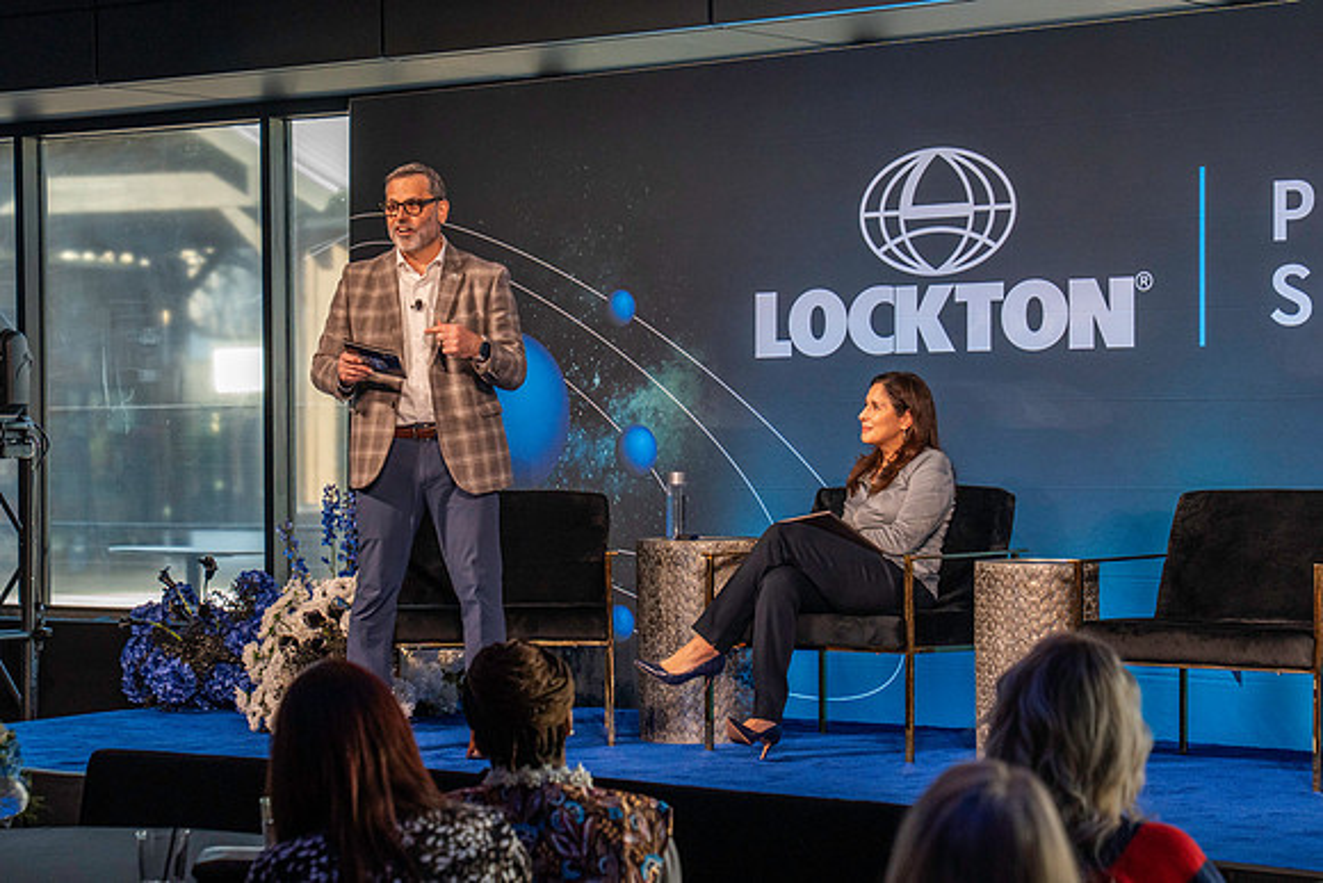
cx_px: 628
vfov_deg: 15.8
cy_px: 419
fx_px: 3183
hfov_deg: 23.5
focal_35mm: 87
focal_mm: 70
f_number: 4.5
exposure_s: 1/200
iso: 2500
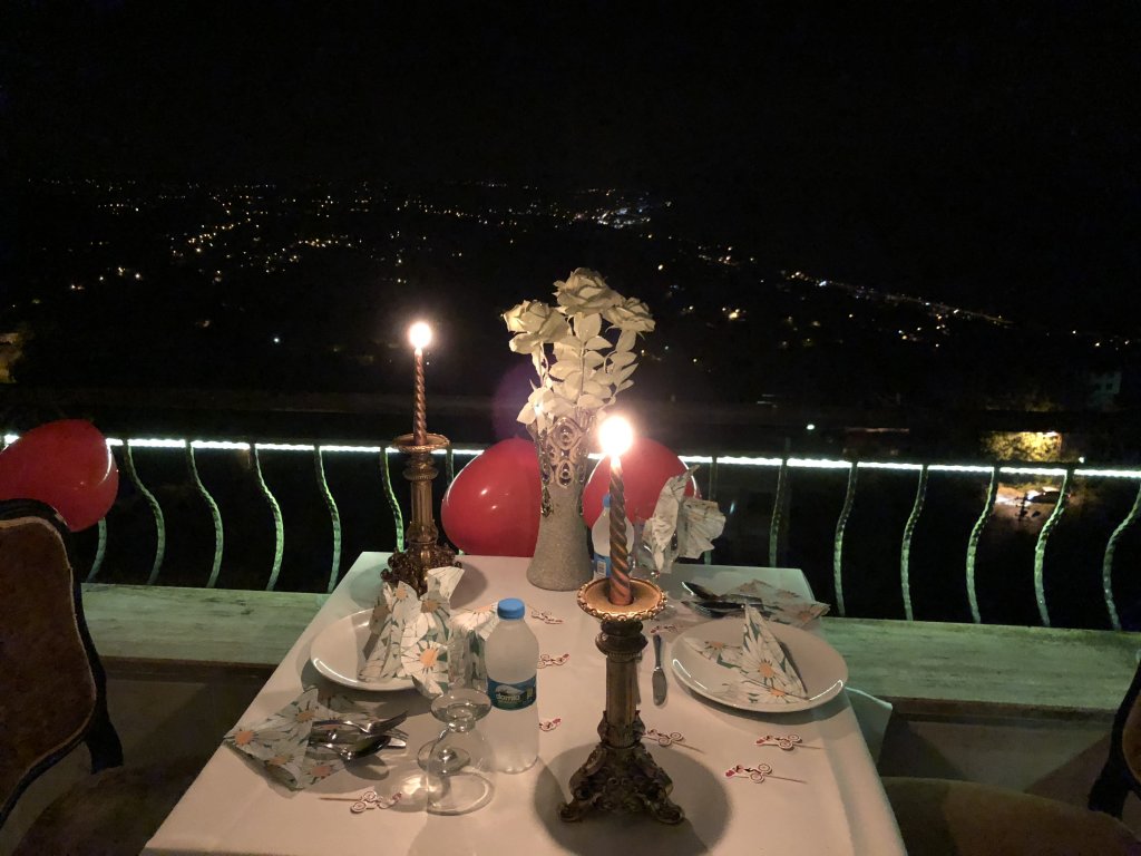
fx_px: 923
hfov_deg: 63.4
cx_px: 570
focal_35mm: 28
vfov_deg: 49.7
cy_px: 428
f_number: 1.8
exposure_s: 1/4
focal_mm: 4
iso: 250
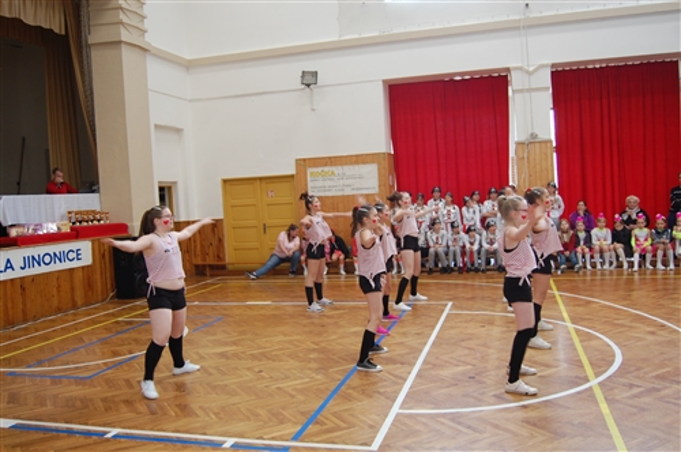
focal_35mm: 30
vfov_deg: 43.5
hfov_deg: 62.0
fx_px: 567
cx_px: 340
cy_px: 226
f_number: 3.8
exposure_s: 1/50
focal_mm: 20
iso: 400
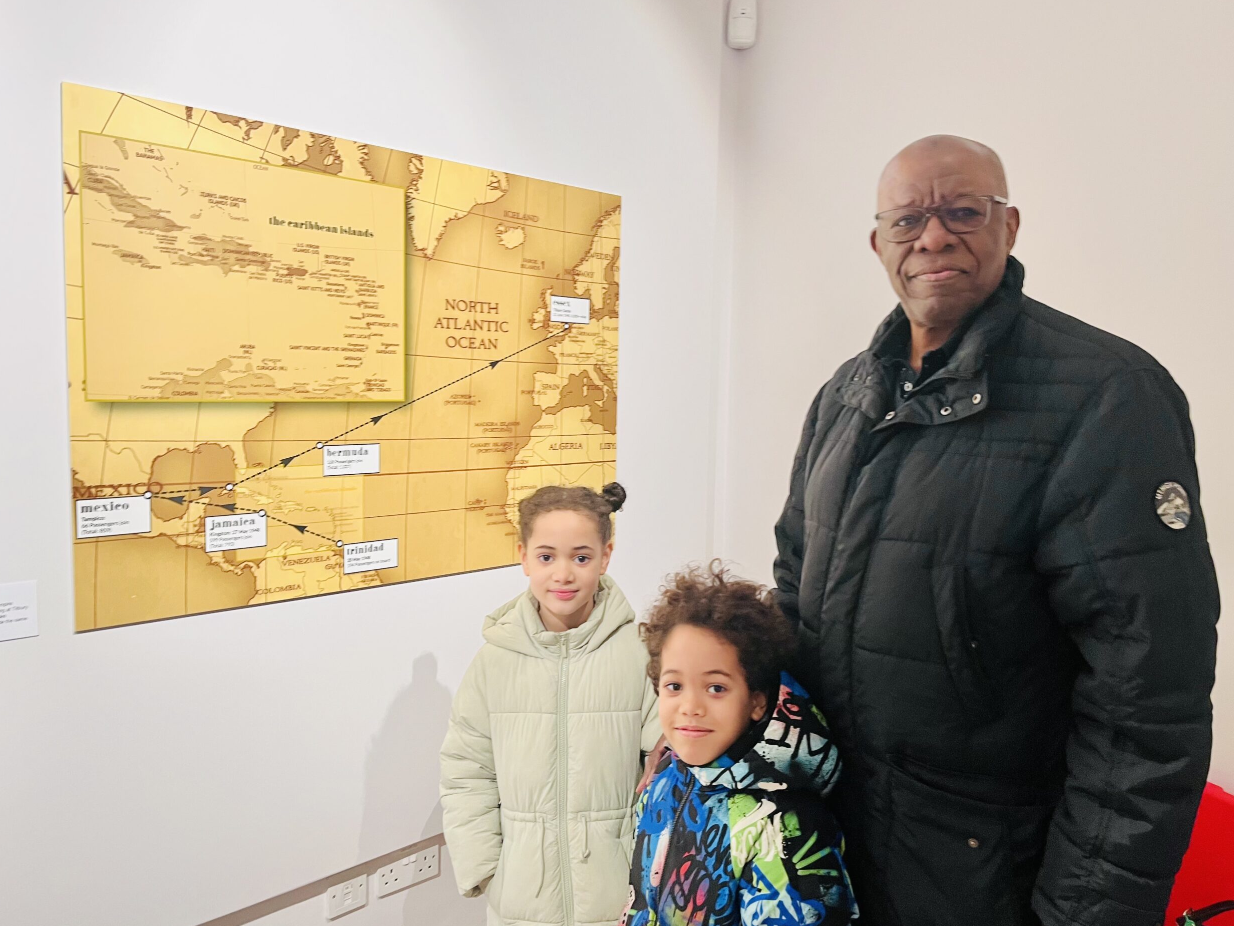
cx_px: 601
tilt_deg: -6.5
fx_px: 963
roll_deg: -0.3
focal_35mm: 27
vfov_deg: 51.4
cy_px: 459
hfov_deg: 65.3
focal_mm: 5.1
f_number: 1.6
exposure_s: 1/50
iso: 80
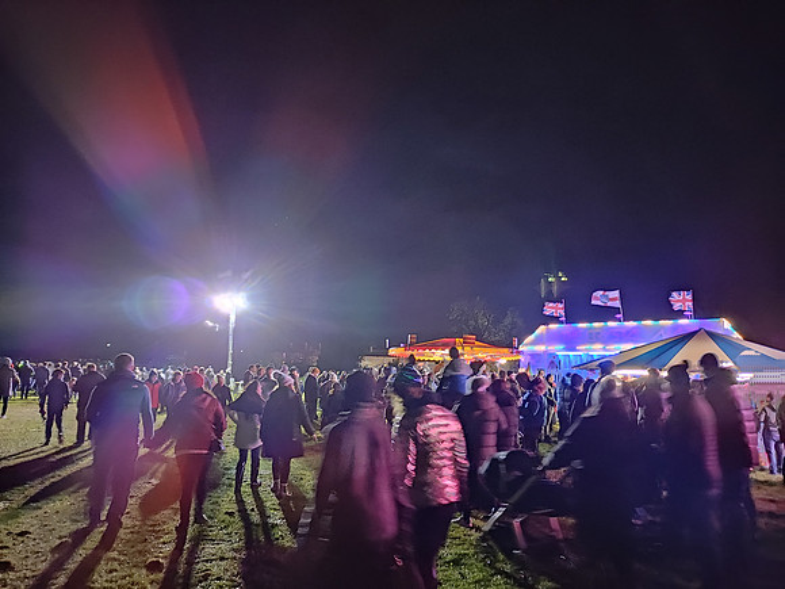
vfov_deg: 54.9
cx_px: 392
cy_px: 294
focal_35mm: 25
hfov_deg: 69.4
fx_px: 567
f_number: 1.89
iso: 6105
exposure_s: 1/10
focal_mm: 5.43
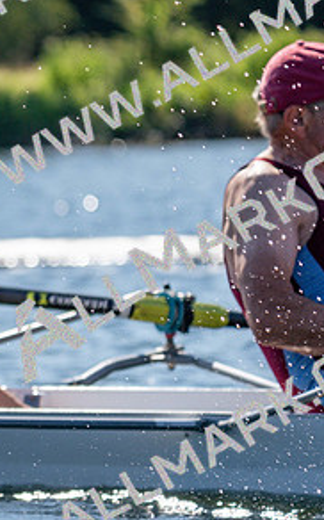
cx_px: -137
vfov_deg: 5.2
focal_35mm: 405
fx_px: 5733
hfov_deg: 3.2
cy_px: 215
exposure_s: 1/1600
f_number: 5.6
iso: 250
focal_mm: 200
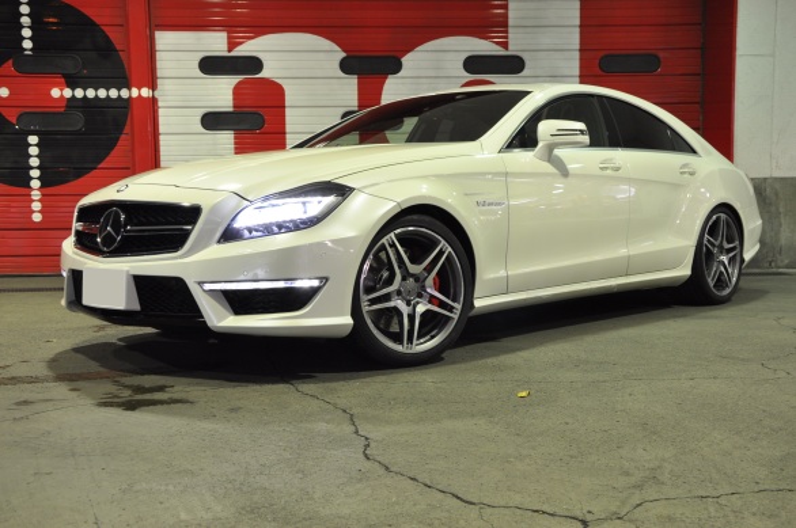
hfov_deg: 46.5
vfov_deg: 31.8
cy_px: 264
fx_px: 927
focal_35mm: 42
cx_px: 398
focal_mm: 28
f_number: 8
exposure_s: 1/5
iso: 500
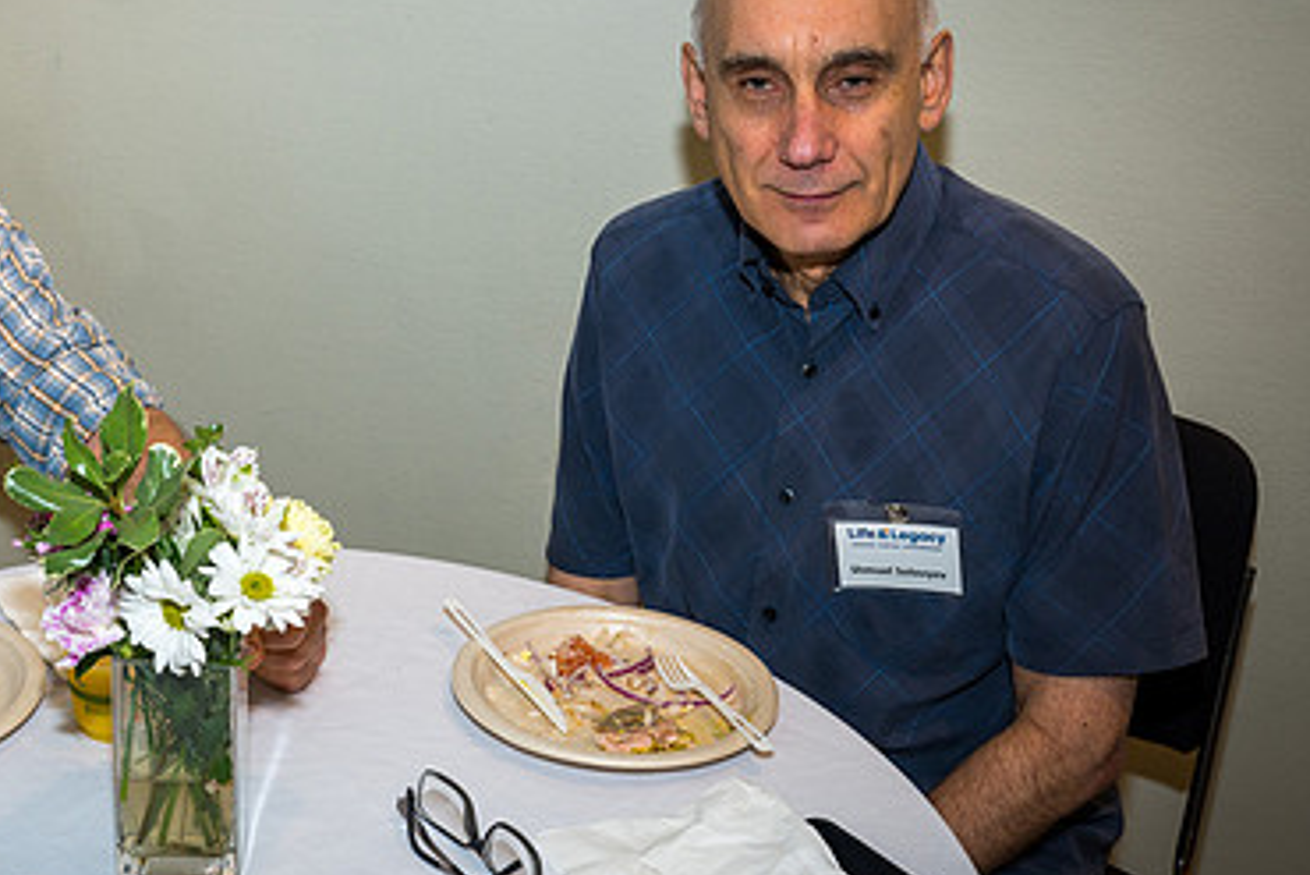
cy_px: 392
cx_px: 343
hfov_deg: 32.8
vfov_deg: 22.6
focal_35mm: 60
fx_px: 2184
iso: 125
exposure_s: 1/60
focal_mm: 28.5
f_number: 4.8
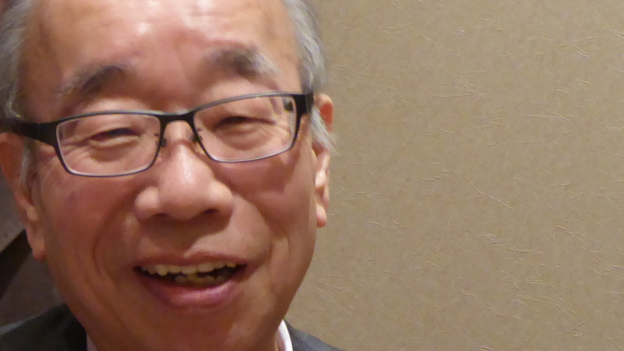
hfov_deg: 17.6
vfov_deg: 10.0
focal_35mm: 121
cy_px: 312
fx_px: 2002
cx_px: 158
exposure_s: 1/4
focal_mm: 7.2
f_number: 3.8
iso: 500
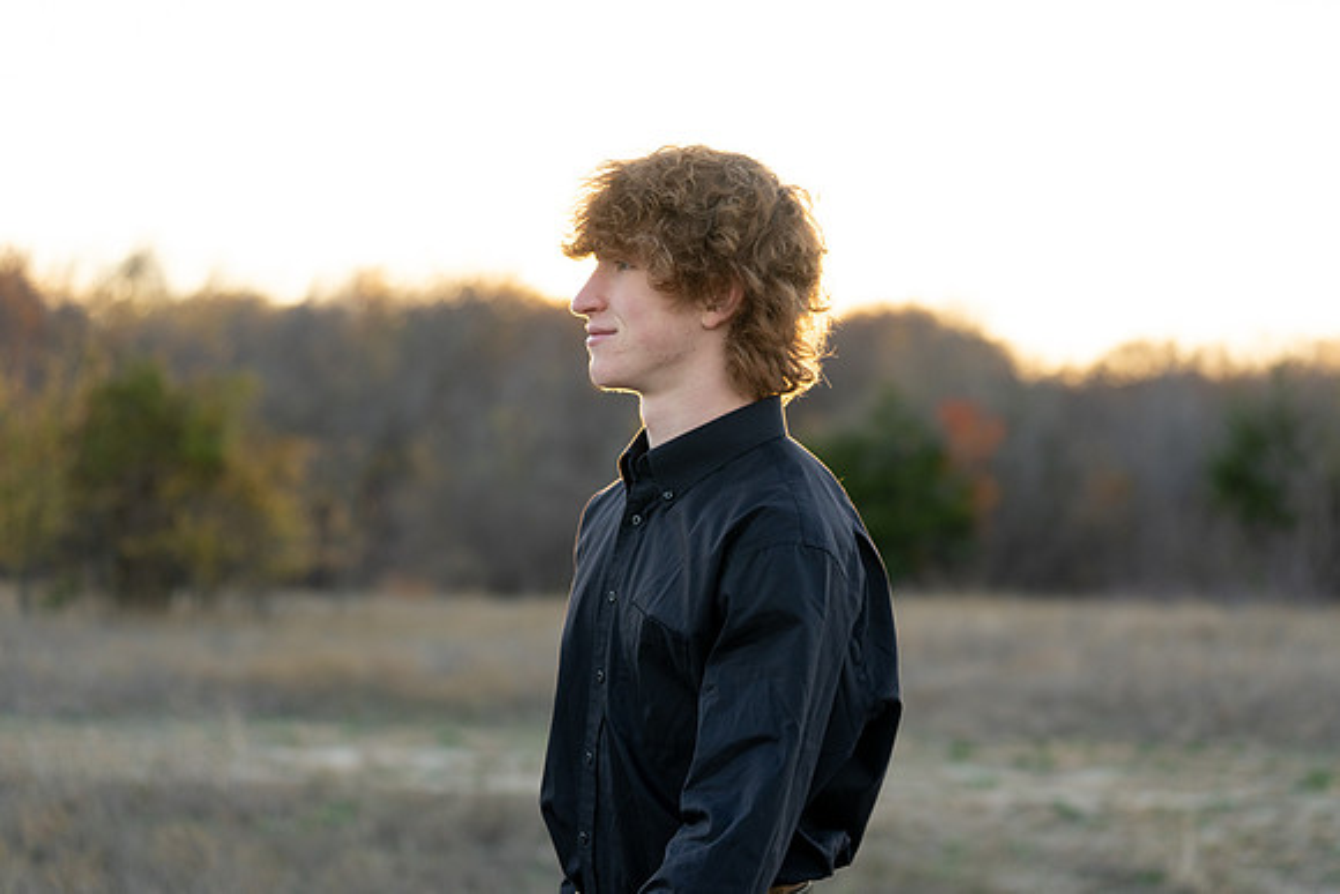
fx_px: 2690
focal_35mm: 72
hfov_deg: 28.0
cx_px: 670
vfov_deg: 18.9
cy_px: 447
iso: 640
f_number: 2.8
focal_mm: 70
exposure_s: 1/1000
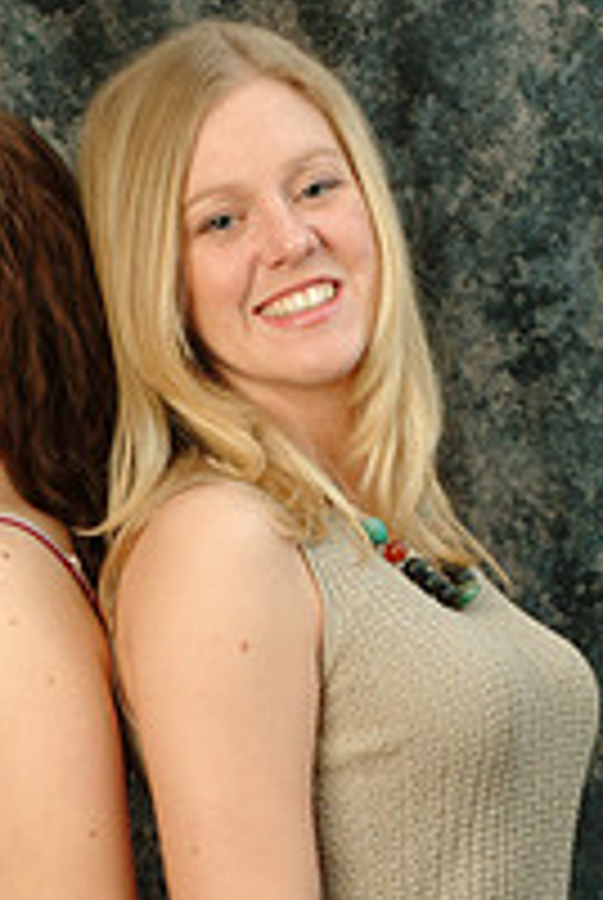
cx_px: 115
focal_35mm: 267
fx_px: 6688
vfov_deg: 7.7
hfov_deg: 5.2
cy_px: 774
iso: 400
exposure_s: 1/125
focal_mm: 79
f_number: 13
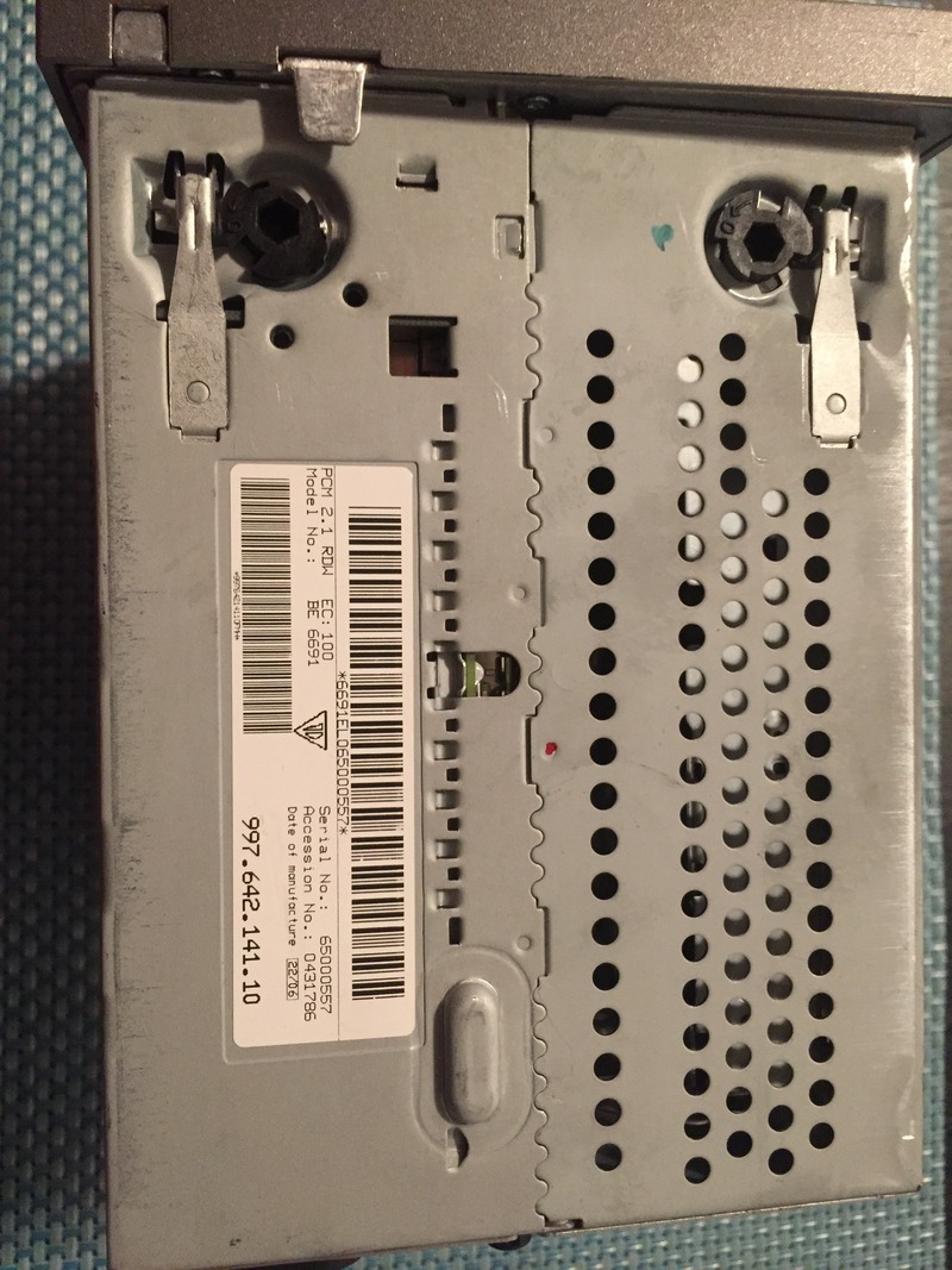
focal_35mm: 29
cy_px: 635
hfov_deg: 48.2
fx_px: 1064
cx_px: 476
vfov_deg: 61.7
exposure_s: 1/24
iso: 250
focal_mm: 4.15
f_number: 2.2
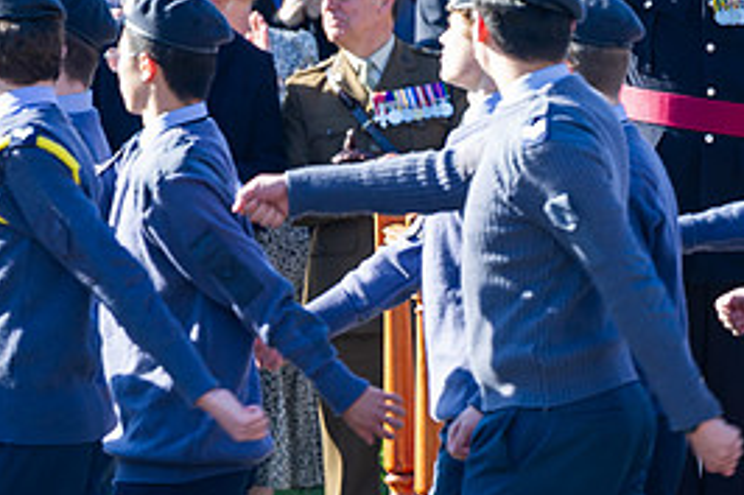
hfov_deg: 2.6
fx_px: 16192
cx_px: 691
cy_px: 123
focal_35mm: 784
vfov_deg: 1.8
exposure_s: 1/250
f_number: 5.6
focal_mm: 360
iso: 200
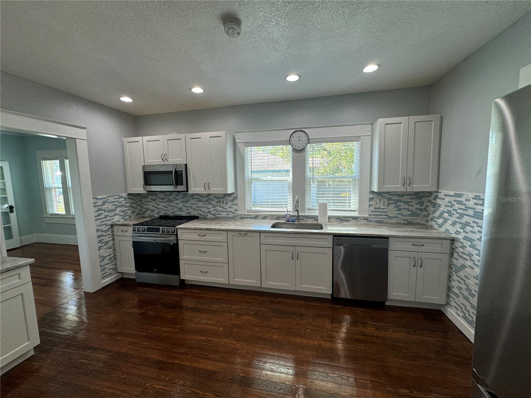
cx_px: 266
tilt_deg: -7.2
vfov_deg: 85.7
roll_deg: +1.0
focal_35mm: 14
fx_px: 215
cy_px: 199
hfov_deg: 102.1
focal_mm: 2.22
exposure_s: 1/120
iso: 80
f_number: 2.2
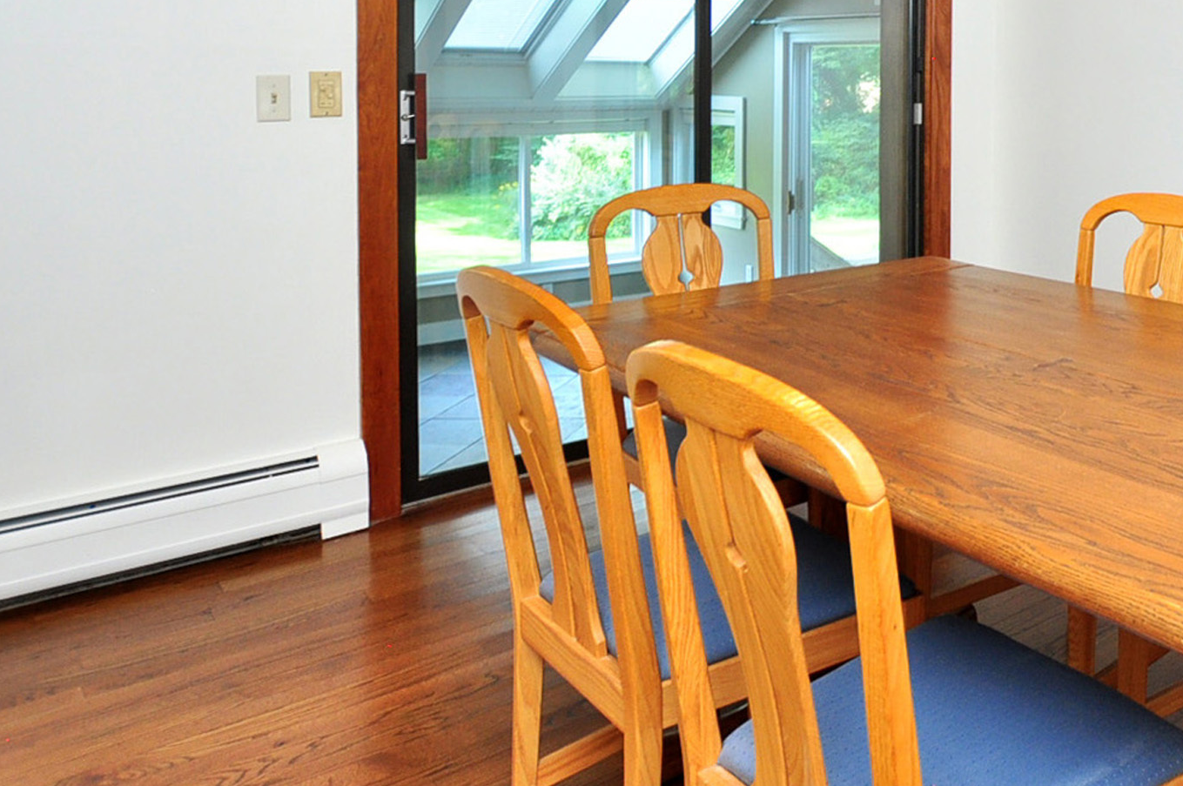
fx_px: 1050
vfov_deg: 38.0
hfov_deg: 51.0
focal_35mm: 32
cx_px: 1093
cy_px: 67
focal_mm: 10
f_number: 4
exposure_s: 1/50
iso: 400
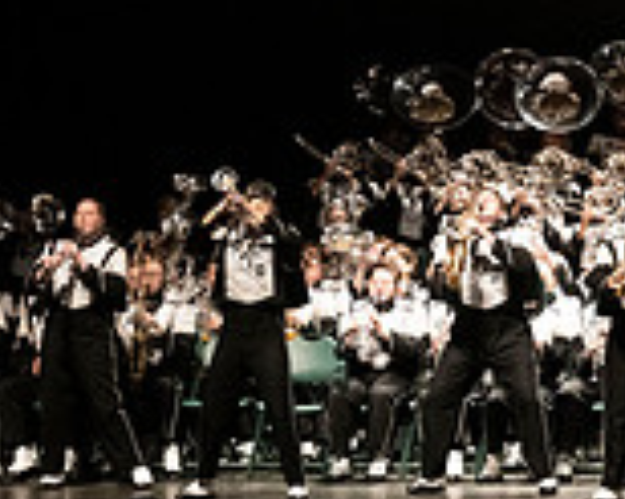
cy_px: 120
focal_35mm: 248
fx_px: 4584
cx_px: 1067
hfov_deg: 7.6
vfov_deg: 6.2
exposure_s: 1/500
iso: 8000
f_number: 4
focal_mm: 70
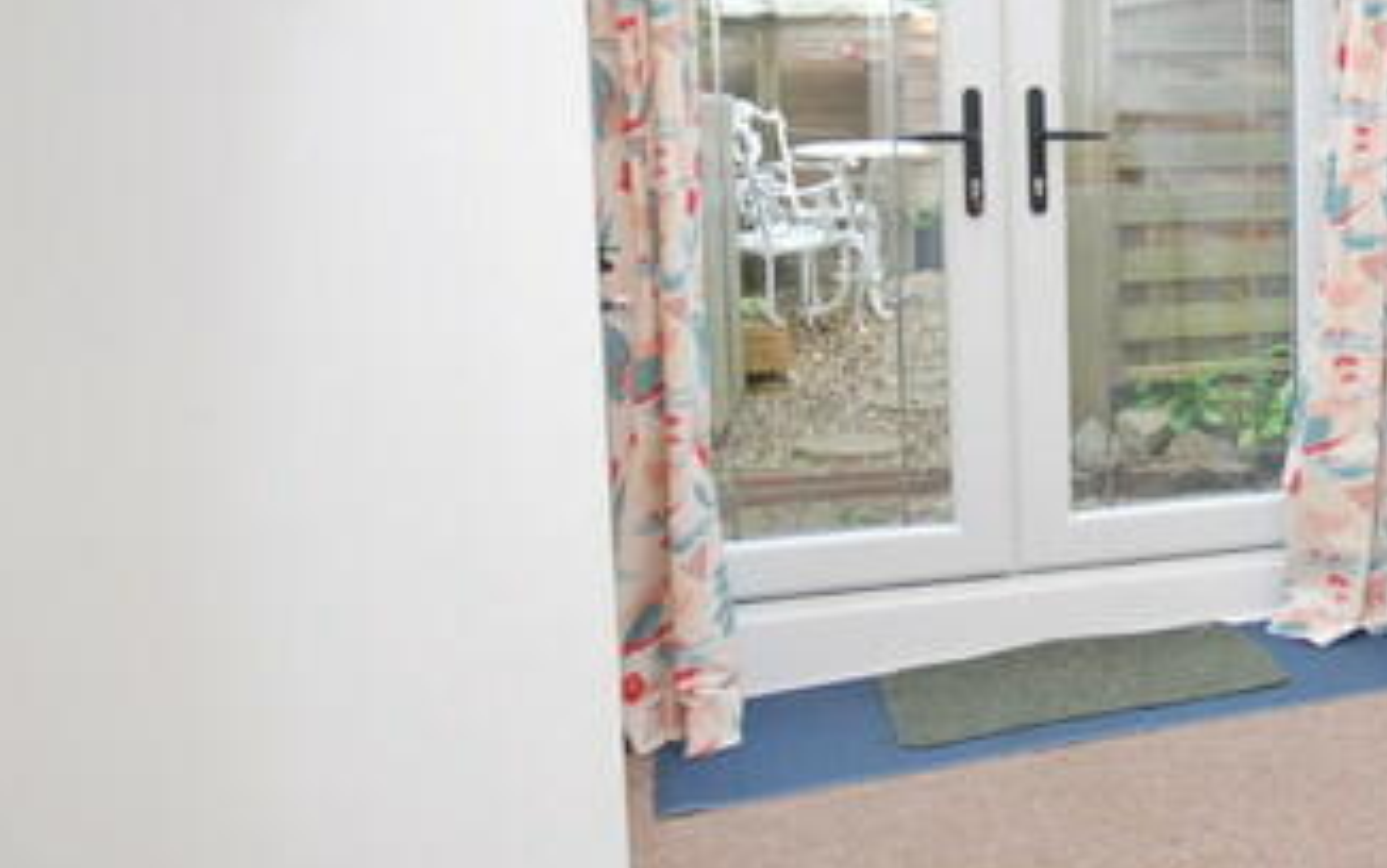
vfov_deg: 26.7
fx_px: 1815
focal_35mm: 48
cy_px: 257
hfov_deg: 36.3
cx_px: 1476
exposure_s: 1/60
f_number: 4
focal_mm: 10
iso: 160
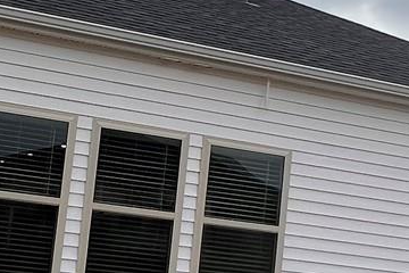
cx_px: 142
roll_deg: -6.1
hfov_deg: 26.2
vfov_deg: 17.7
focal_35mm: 77
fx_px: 875
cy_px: 157
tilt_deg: +5.6
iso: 32
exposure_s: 1/1309
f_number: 1.8
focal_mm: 1.57
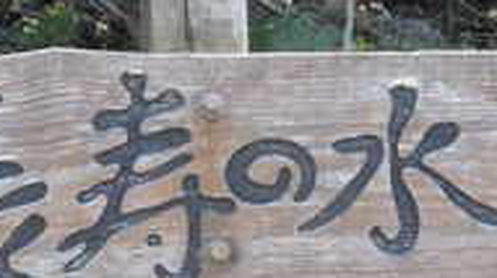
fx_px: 2554
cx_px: 169
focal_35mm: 194
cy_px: 221
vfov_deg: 6.2
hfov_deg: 11.1
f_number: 5
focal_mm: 18.2
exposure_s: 1/80
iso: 160
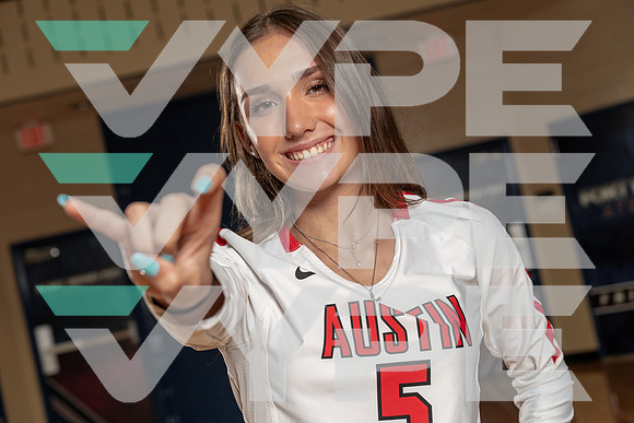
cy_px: 212
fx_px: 1215
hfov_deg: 29.2
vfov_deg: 19.7
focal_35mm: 69
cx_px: 317
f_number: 5.6
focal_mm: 69
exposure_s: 1/250
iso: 500
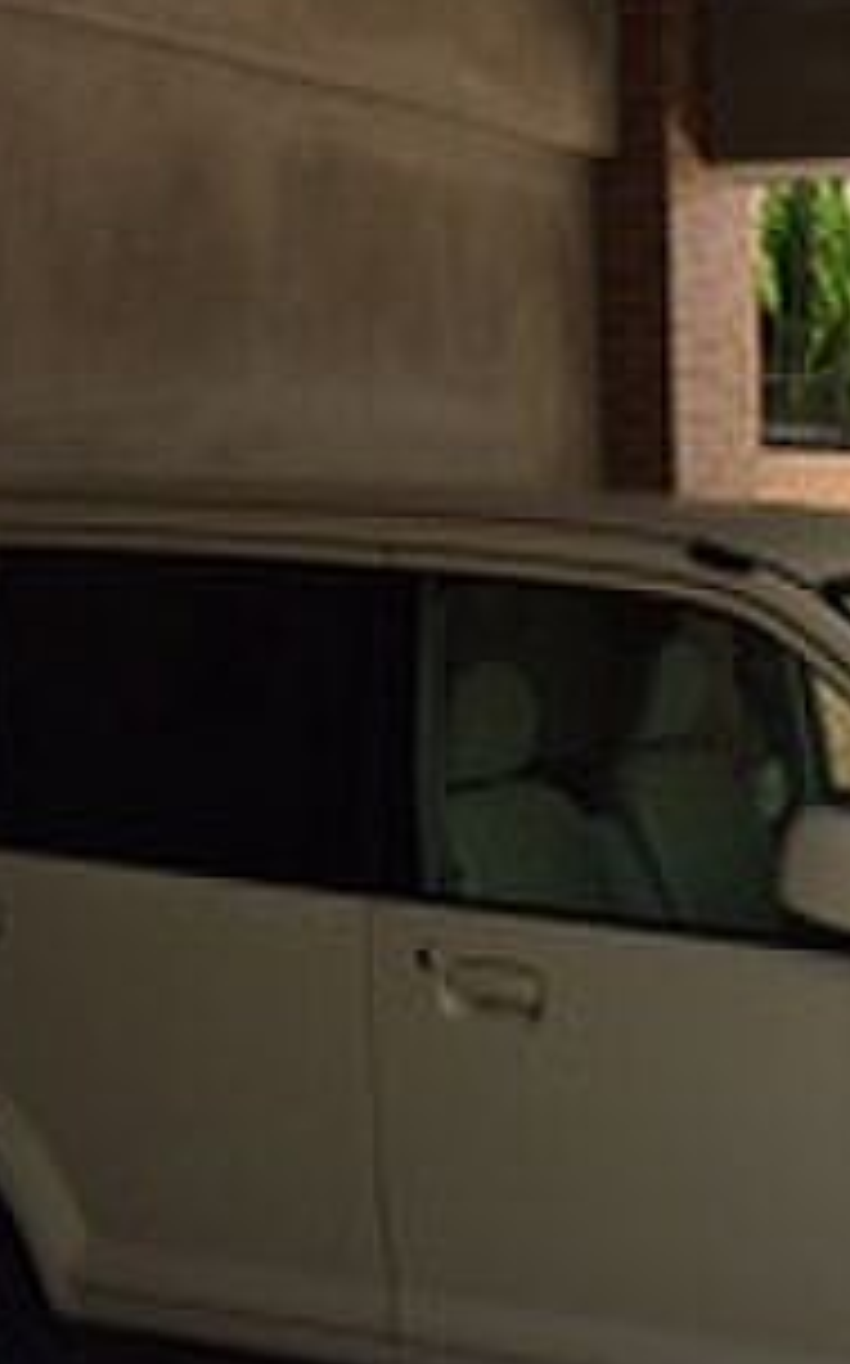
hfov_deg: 18.9
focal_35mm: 65
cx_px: 1021
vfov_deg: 31.2
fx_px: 2413
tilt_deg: -13.2
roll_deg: -0.9
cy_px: 950
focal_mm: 4.15
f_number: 2.2
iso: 32
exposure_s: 1/360
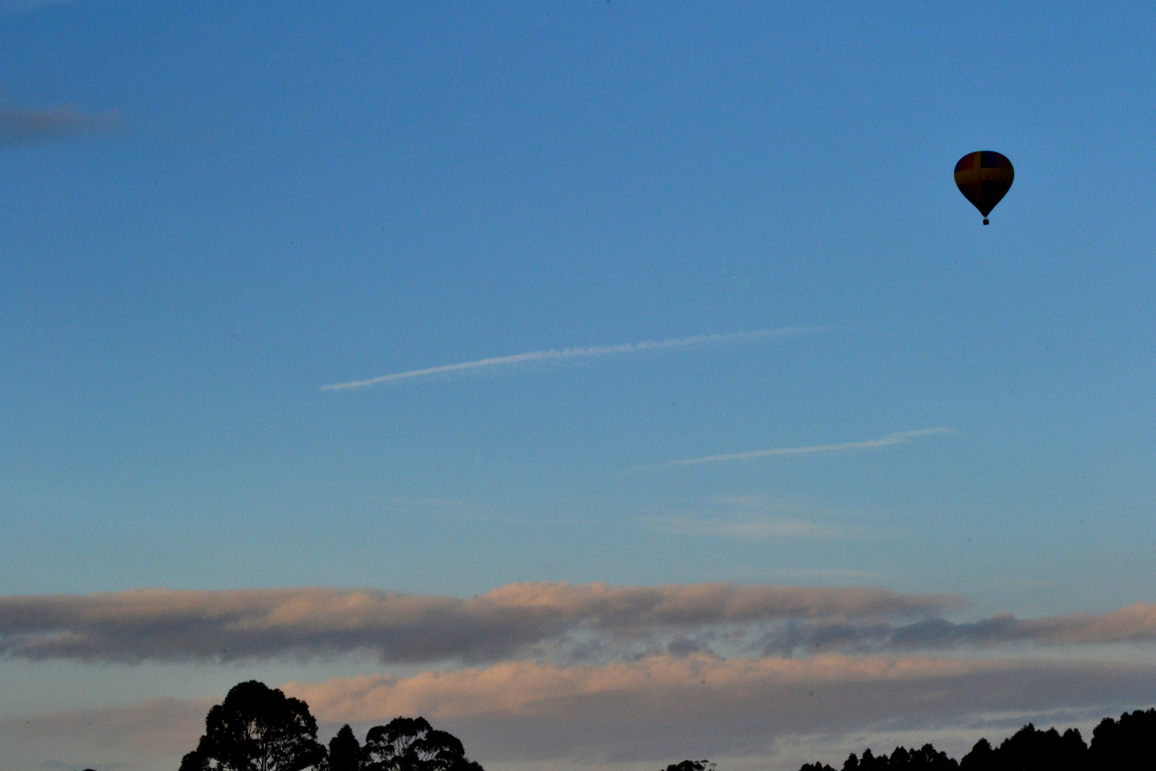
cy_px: 386
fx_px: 3371
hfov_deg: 19.5
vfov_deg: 13.0
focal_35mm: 105
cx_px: 578
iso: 800
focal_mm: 70
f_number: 32
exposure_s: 1/125
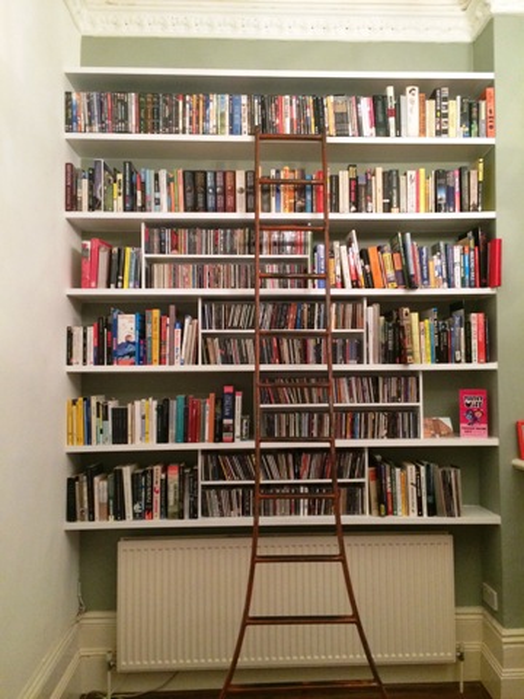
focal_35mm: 29
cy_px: 350
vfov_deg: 61.7
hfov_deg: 48.2
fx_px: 585
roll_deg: +0.5
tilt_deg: +0.9
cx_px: 262
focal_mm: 4.15
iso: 320
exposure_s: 1/25
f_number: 2.2
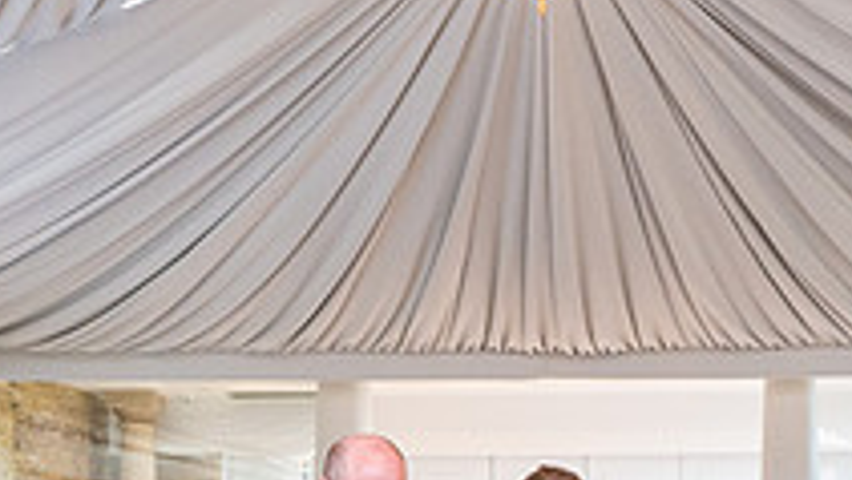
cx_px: 468
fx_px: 1560
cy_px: 625
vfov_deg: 16.5
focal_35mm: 69
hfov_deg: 30.5
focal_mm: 24
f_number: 4
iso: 5000
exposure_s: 1/250
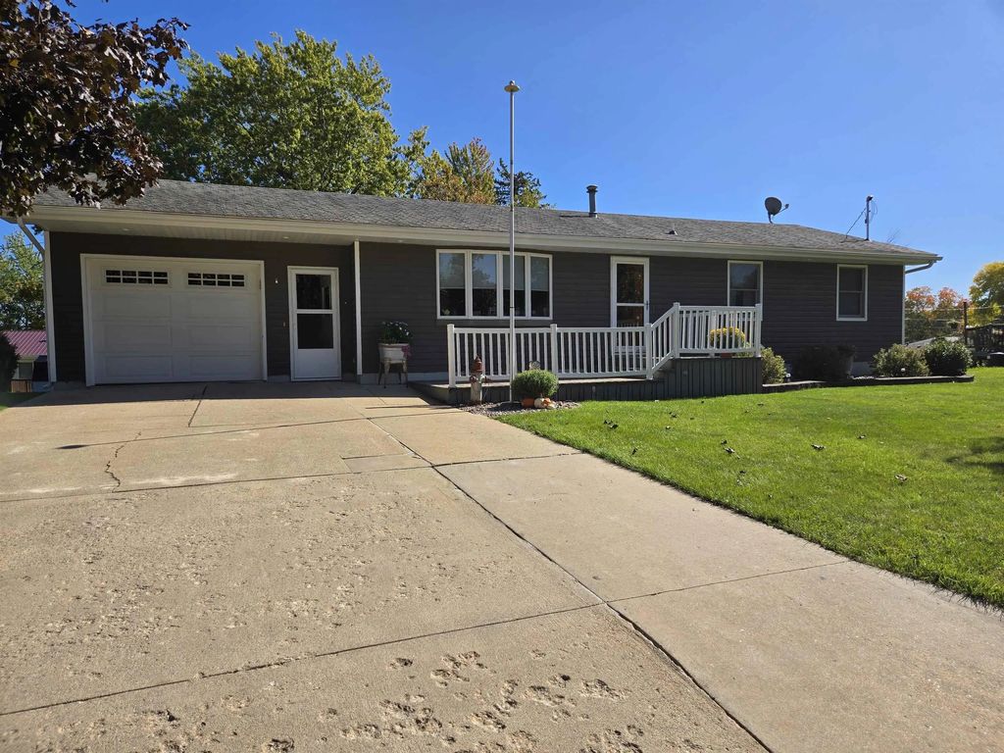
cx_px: 502
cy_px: 376
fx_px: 667
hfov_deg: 73.9
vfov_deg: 58.9
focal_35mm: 23
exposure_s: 1/1951
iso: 25
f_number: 1.8
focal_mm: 5.4
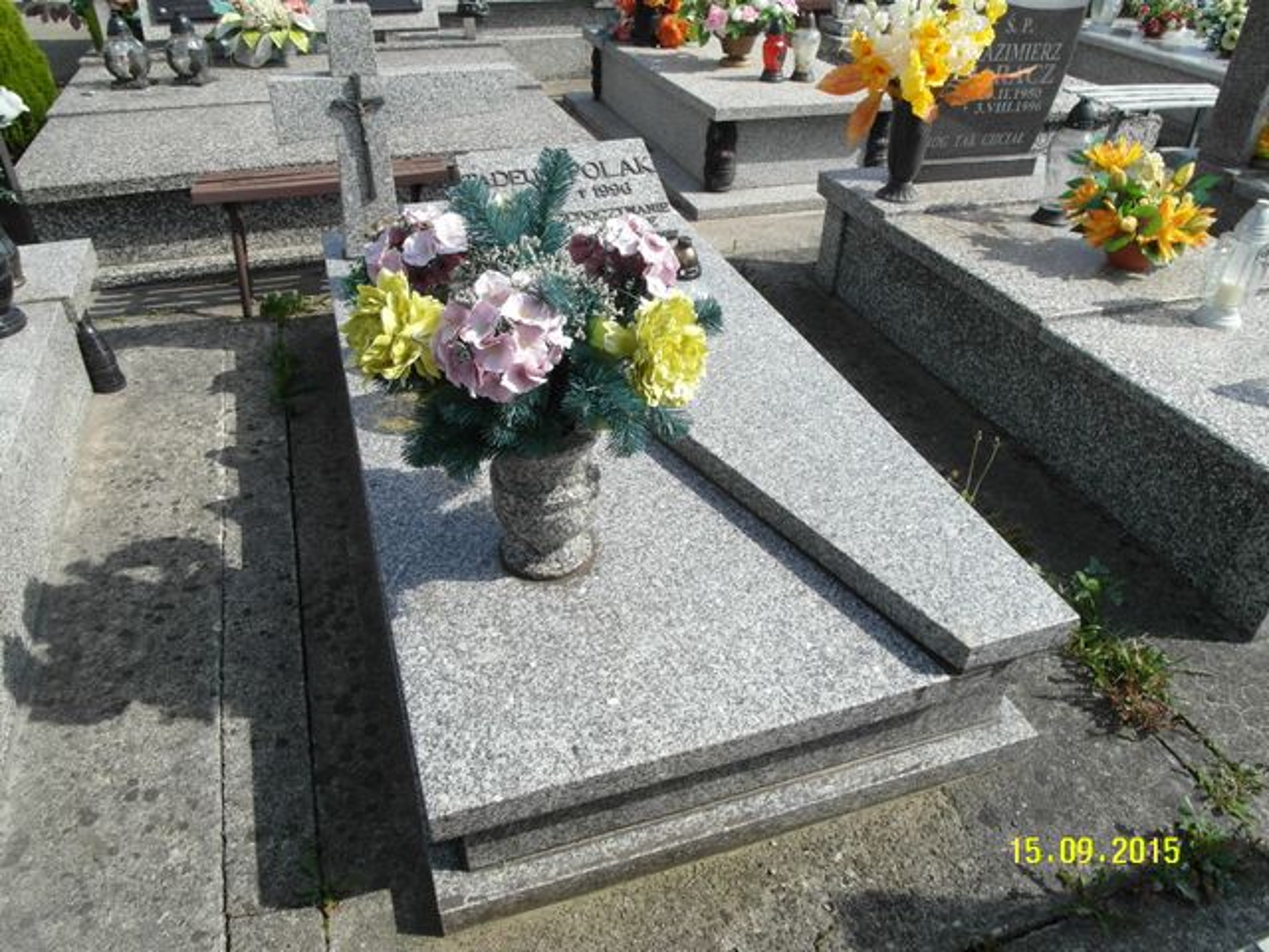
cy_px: 476
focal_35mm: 24
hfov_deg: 71.6
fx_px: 880
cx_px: 634
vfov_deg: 56.8
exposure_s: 1/500
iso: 80
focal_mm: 5.2
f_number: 4.4
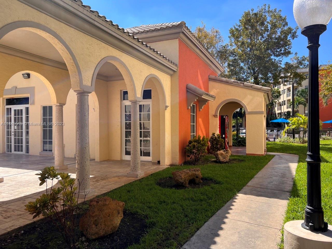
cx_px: 166
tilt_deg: +0.1
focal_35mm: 26
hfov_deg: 67.3
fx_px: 249
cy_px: 124
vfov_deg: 53.1
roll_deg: +0.3
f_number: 1.5
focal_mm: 5.7
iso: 50
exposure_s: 1/2083
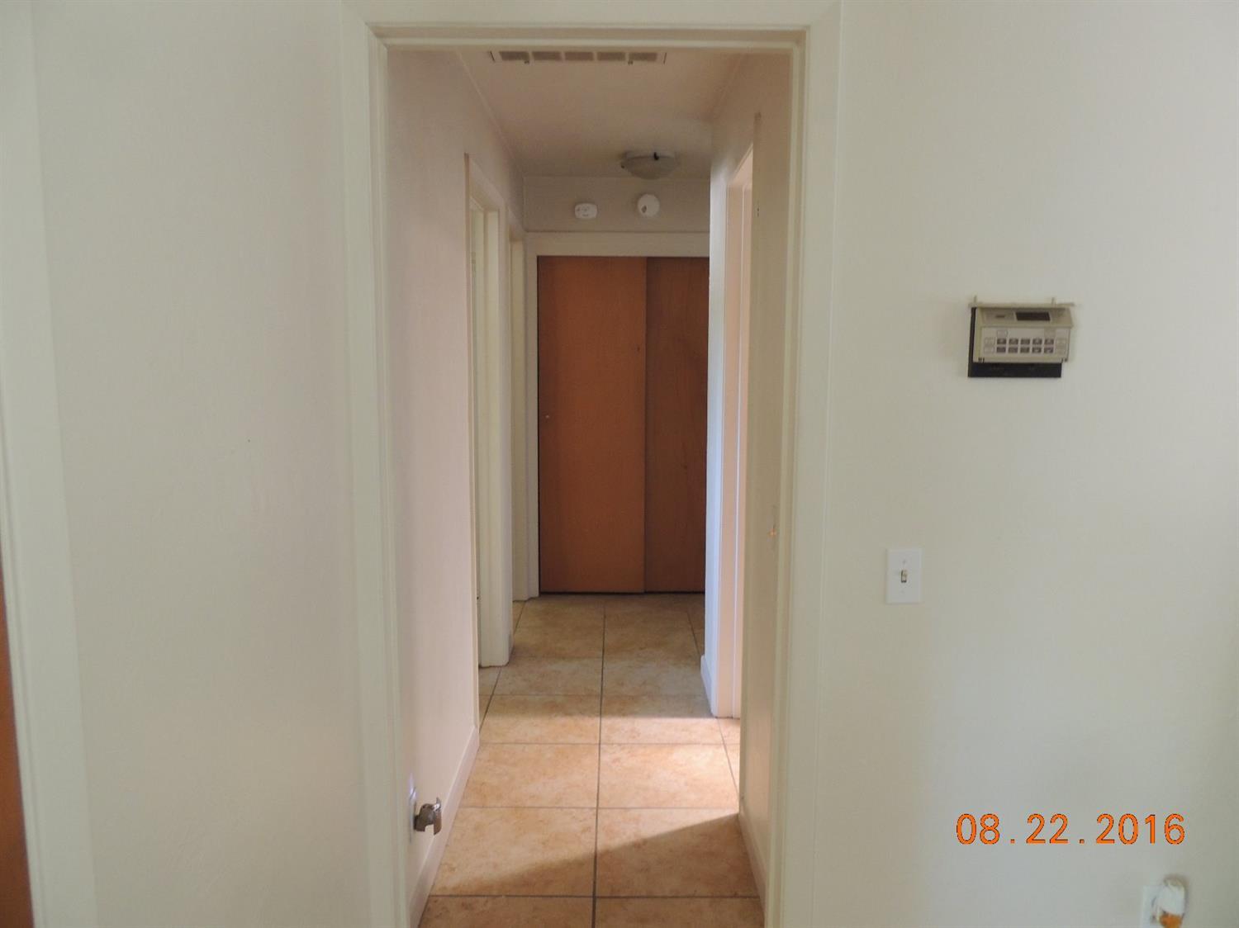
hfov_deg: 71.6
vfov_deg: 56.8
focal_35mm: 24
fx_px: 859
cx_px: 620
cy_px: 464
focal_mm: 4.3
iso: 400
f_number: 3
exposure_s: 1/8
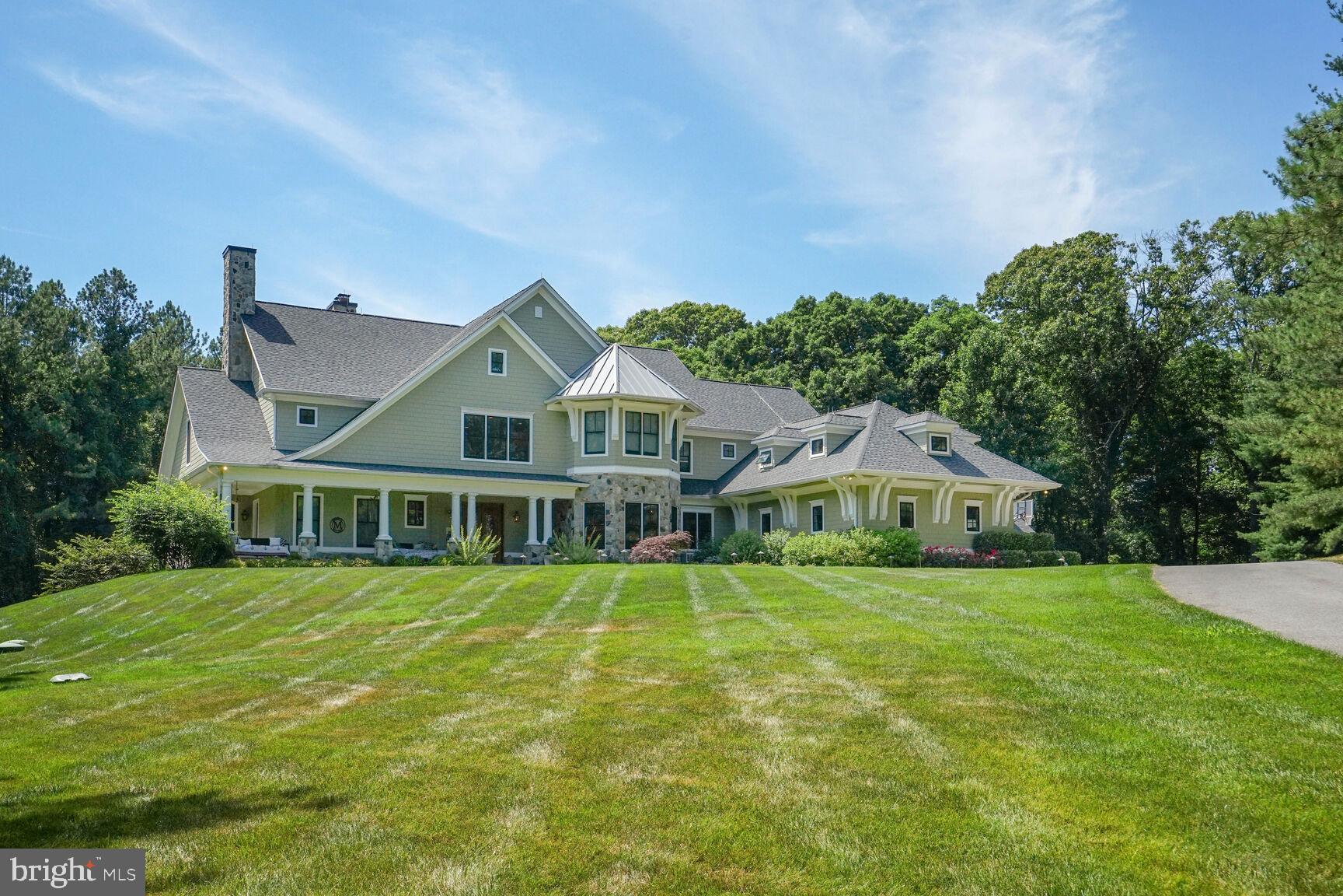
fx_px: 1306
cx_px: 672
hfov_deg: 54.4
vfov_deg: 37.9
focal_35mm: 35
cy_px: 448
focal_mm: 35
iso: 800
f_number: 9
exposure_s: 1/1600
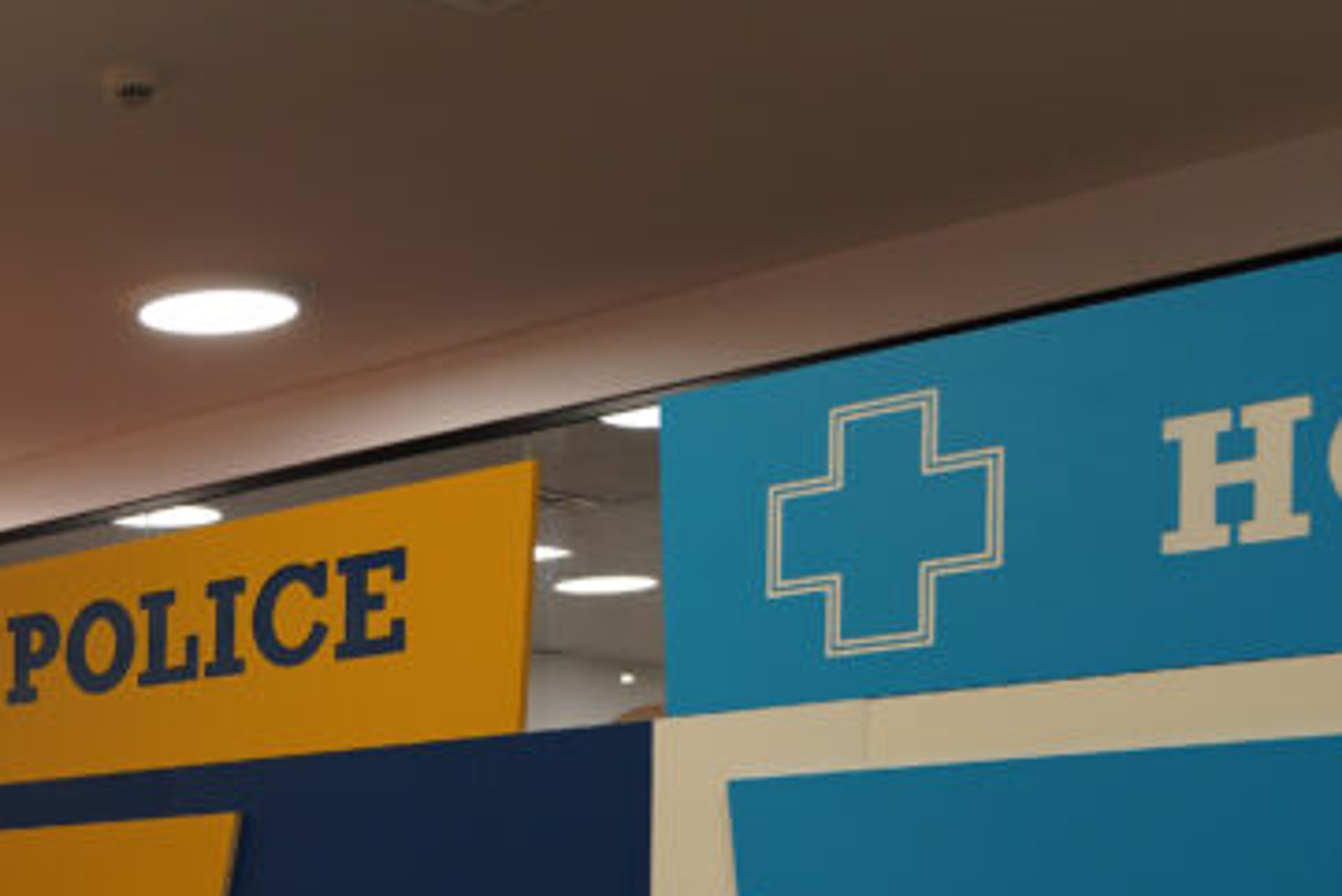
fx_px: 2536
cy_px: 1017
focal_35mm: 68
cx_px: -331
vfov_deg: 19.1
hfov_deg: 26.0
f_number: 2.8
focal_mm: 16.3
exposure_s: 1/100
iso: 200
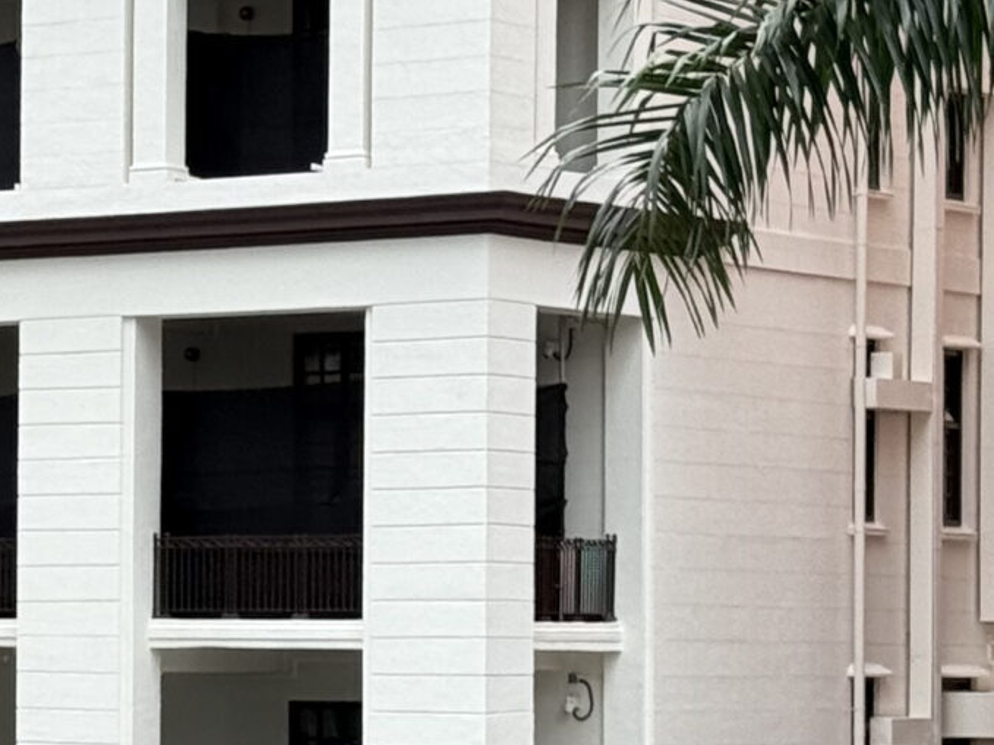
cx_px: -723
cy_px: 561
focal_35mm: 181
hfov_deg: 10.4
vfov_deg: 8.2
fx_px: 5197
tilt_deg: +0.7
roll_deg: -0.8
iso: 80
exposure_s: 1/238
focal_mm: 6.76
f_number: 1.78
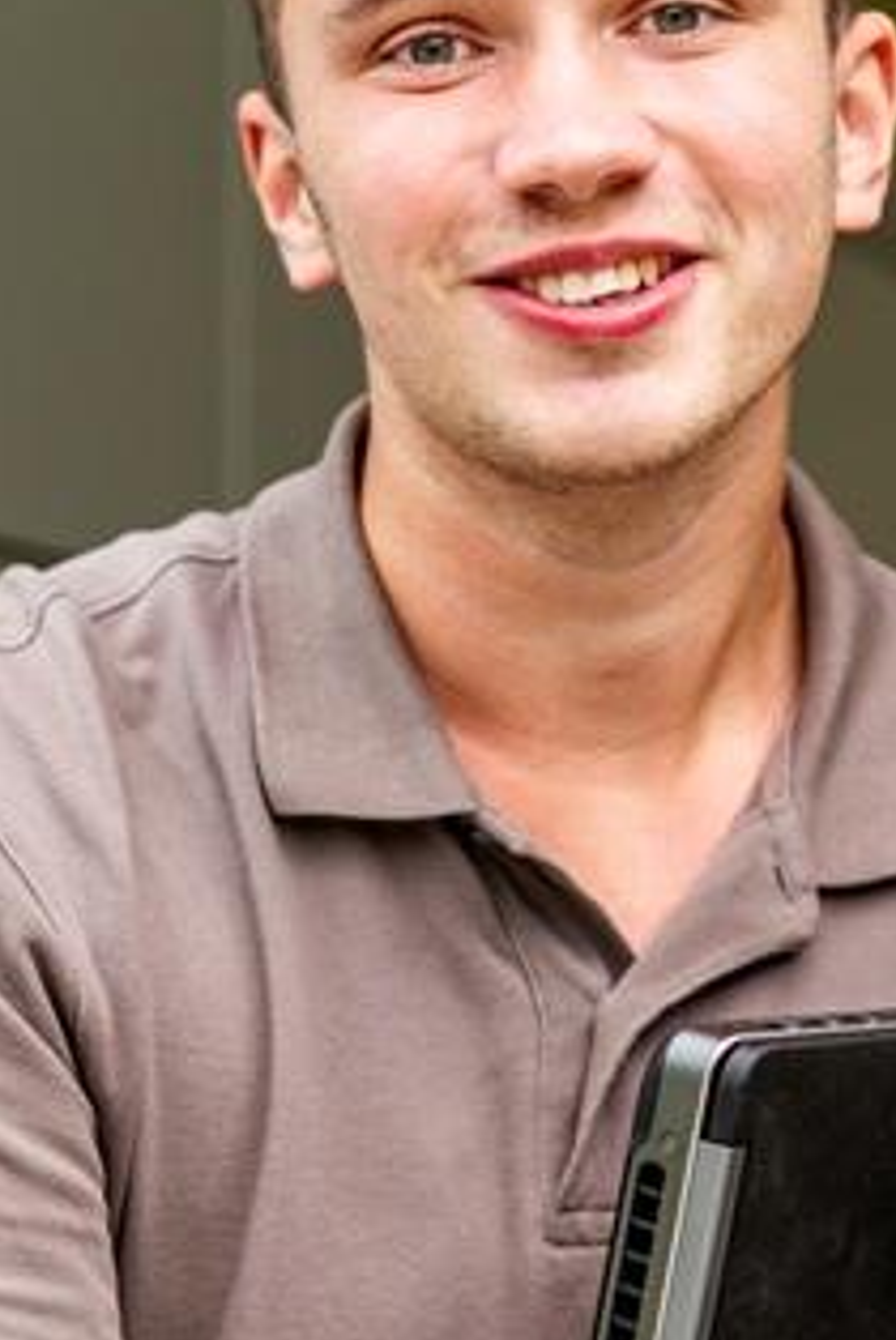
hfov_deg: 8.8
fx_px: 5811
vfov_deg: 13.0
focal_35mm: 156
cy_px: 1295
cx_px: 610
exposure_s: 1/2000
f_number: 1.2
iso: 125
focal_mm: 35
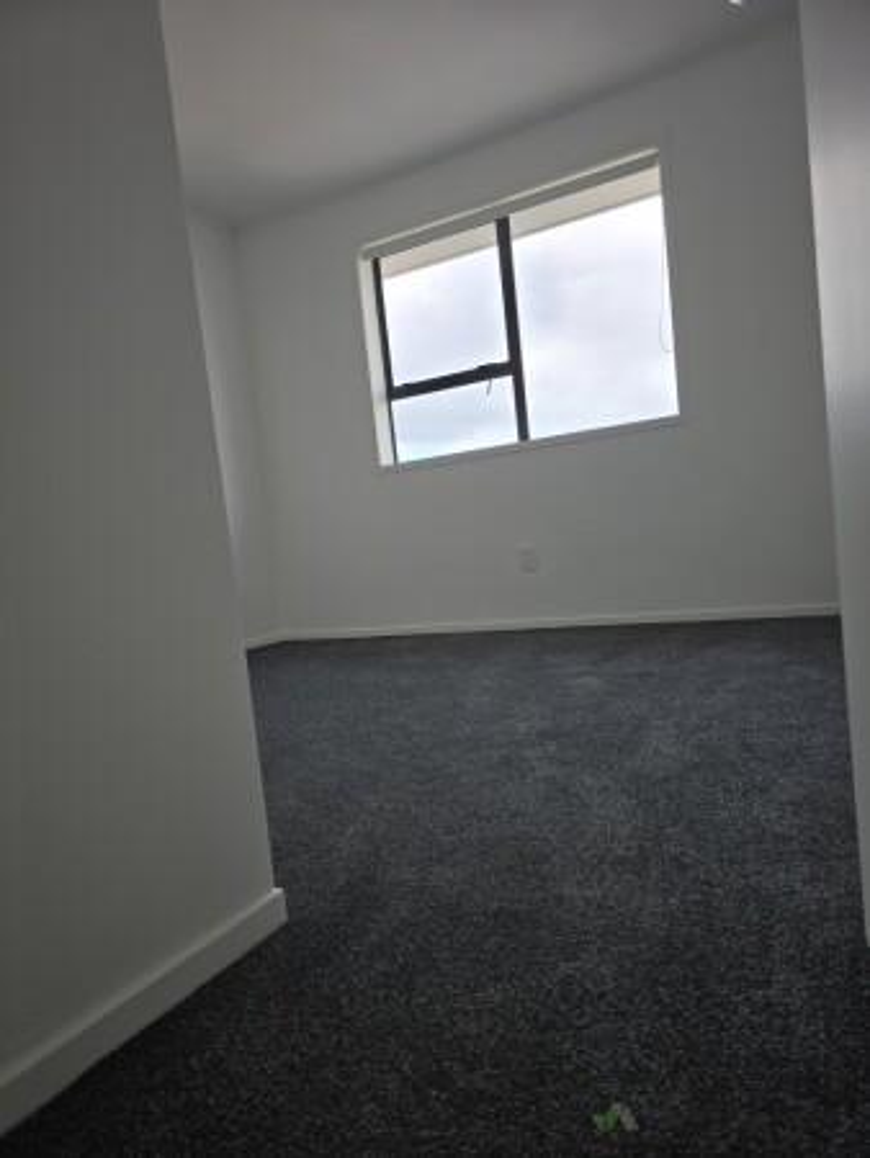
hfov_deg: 58.9
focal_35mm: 23
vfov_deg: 73.9
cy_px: 579
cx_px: 435
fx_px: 770
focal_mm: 6.3
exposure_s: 1/180
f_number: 1.7
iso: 20
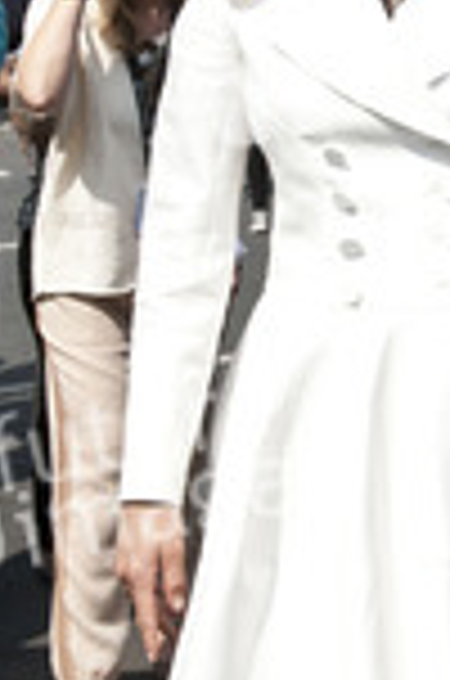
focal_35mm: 93
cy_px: 266
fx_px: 1752
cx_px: 556
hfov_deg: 14.1
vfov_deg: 21.9
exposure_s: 1/320
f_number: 18
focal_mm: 35
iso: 640
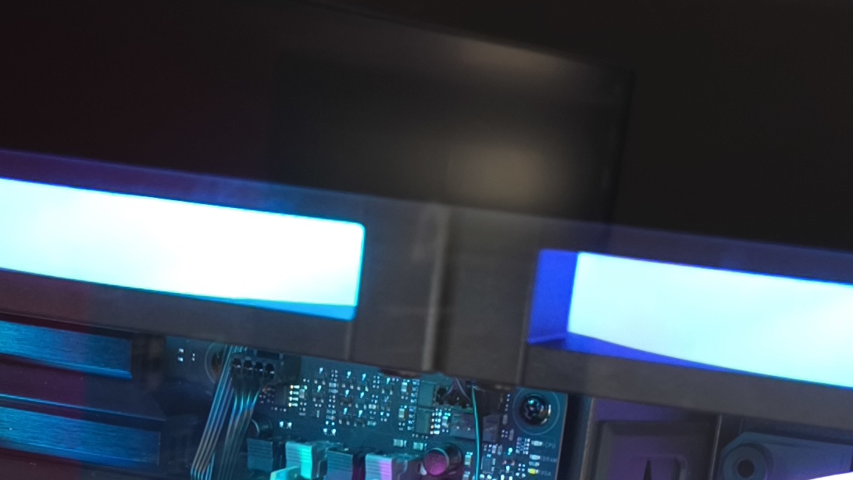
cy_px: 1096
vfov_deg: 11.1
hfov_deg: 22.6
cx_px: 329
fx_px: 2126
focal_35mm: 94
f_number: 1.7
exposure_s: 1/25
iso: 640
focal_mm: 5.35
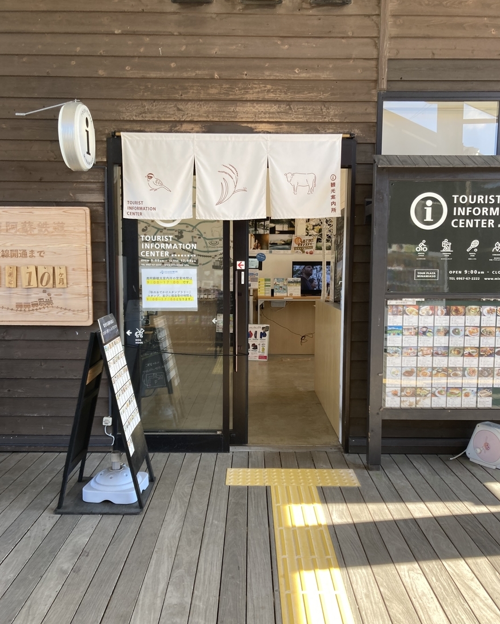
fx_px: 555
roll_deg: -0.8
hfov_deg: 48.5
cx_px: 252
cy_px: 333
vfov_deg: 58.7
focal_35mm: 30
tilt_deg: -6.0
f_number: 1.8
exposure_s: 1/123
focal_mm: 3.99
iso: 20
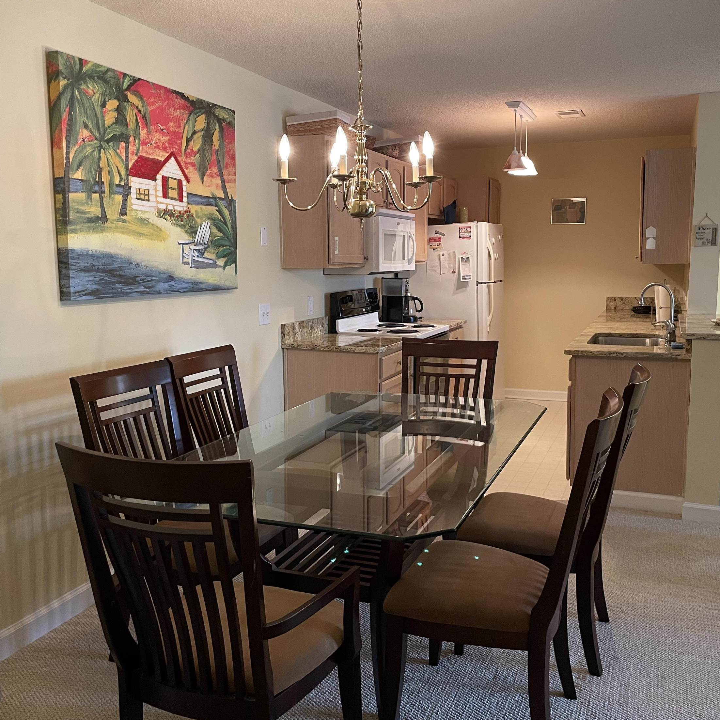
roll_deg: +0.8
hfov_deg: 51.1
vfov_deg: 51.1
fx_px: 753
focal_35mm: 32
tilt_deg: -7.5
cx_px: 371
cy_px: 347
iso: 250
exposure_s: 1/60
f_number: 1.6
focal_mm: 4.2
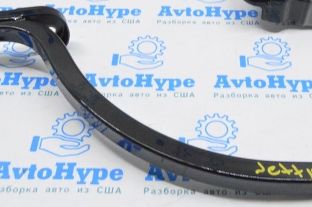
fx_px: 589
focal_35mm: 68
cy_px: 40
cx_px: 191
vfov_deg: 19.7
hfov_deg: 29.6
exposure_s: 1/20
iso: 6400
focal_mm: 22
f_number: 20
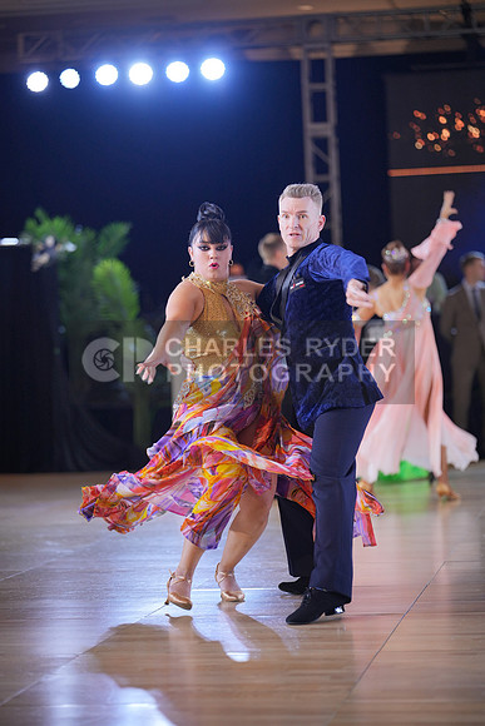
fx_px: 2019
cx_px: 242
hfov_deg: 13.7
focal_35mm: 100
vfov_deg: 20.4
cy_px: 363
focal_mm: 100
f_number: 2
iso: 800
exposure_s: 1/500
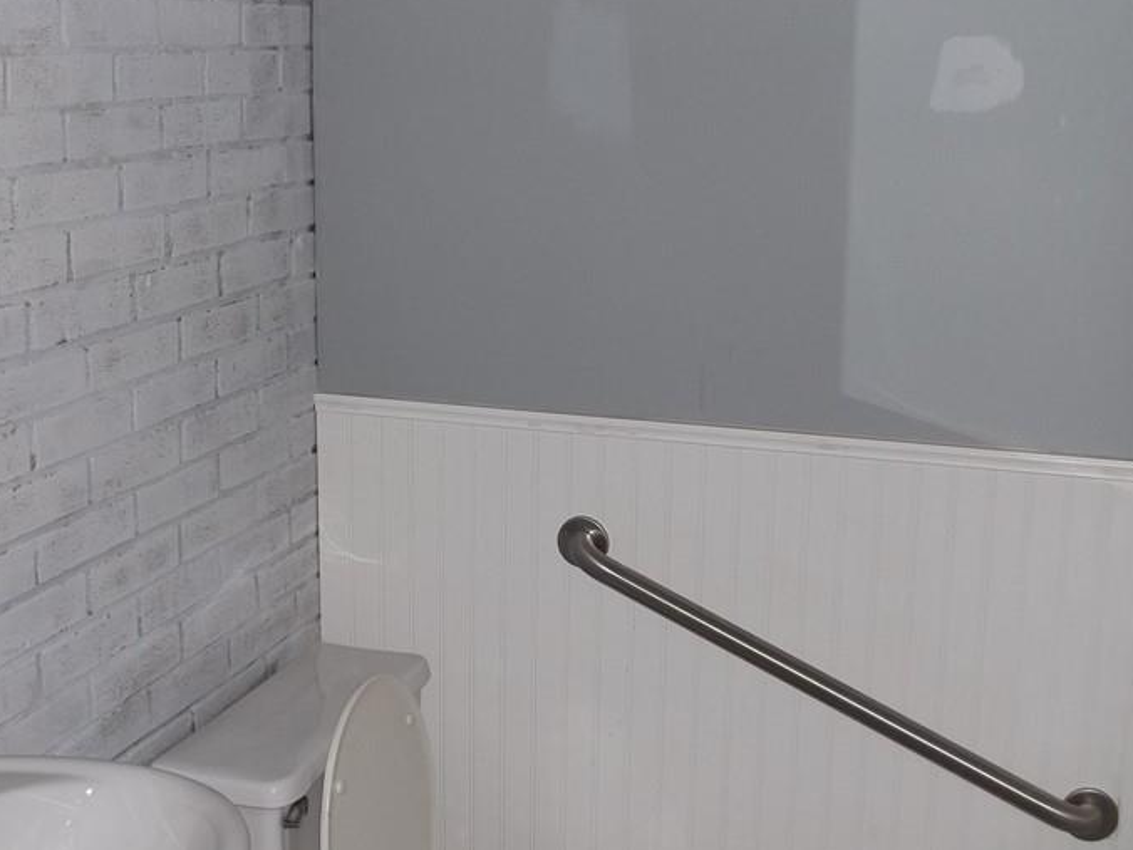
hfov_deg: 38.2
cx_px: 528
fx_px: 1637
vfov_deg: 29.1
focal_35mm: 50
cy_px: 391
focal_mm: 5.9
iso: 64
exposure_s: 1/30
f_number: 3.3
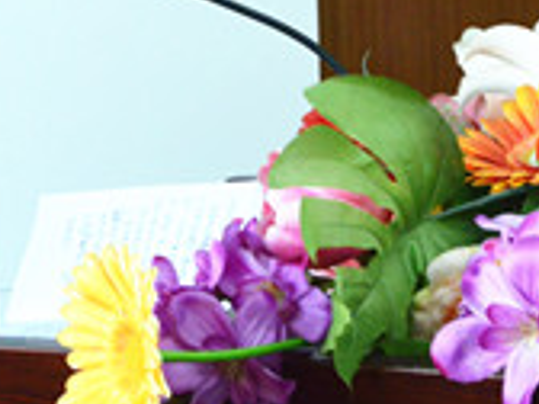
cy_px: 0
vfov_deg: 13.2
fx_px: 1728
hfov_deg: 17.5
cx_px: 83
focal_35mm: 111
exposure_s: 1/40
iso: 2000
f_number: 10
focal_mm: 26
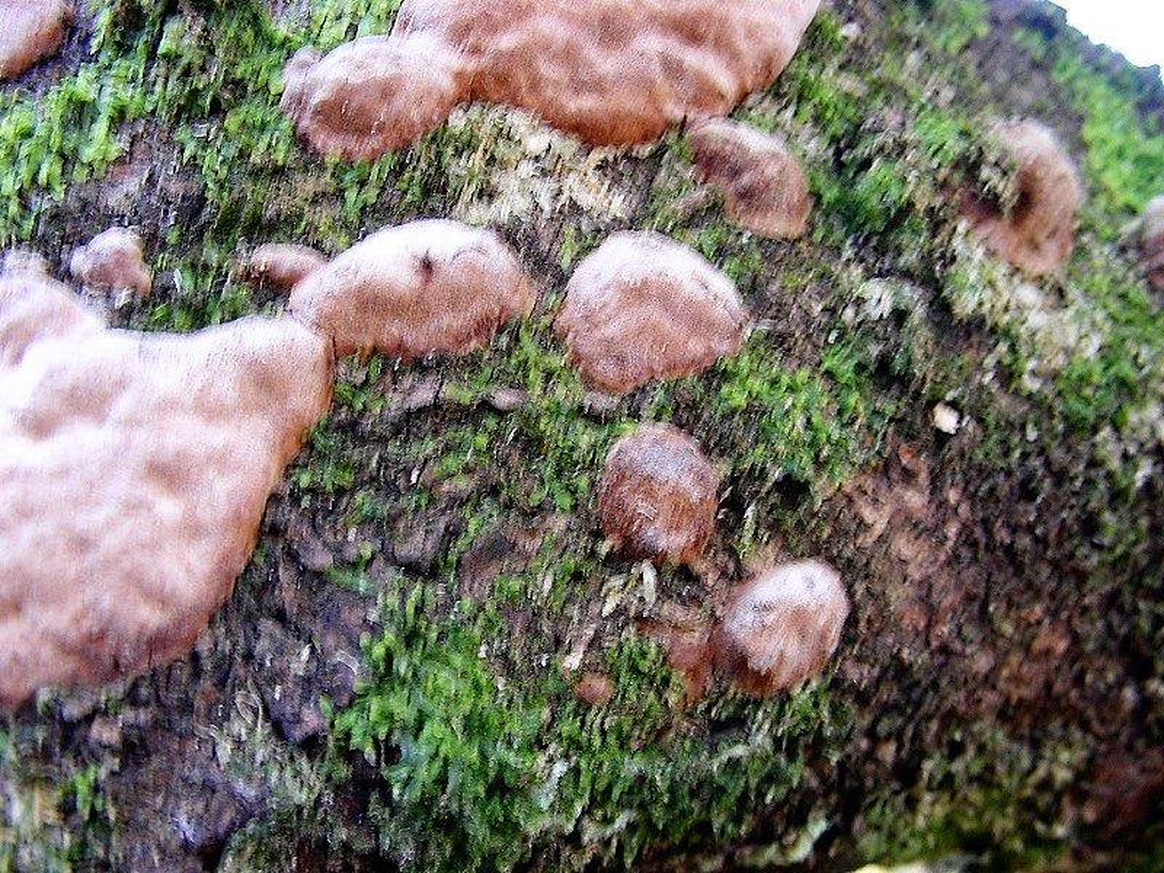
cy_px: 436
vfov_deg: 37.7
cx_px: 582
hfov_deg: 49.0
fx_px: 1278
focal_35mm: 38
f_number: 3.5
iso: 50
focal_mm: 6.3
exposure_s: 1/8.4
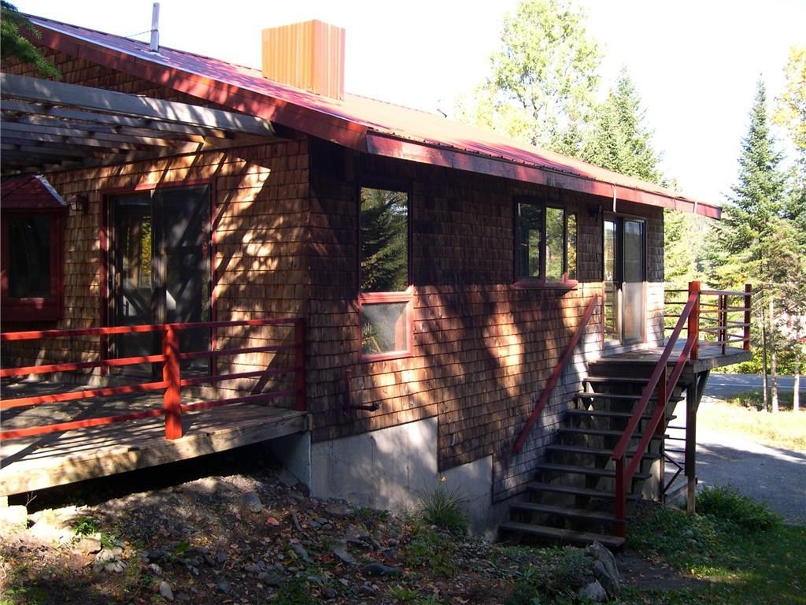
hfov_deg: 49.0
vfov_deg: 37.7
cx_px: 403
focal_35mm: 38
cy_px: 302
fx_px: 885
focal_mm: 8
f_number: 2.8
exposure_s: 1/168
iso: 100
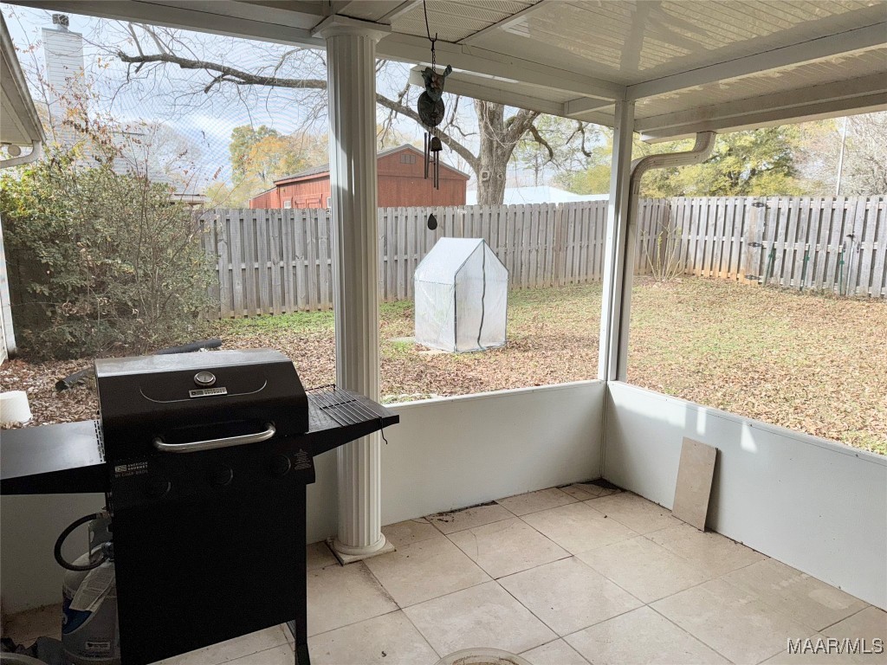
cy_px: 332
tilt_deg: -12.6
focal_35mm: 24
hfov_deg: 71.6
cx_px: 444
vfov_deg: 56.8
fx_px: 615
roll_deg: +1.1
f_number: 1.78
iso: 50
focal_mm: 6.76
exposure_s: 1/1597
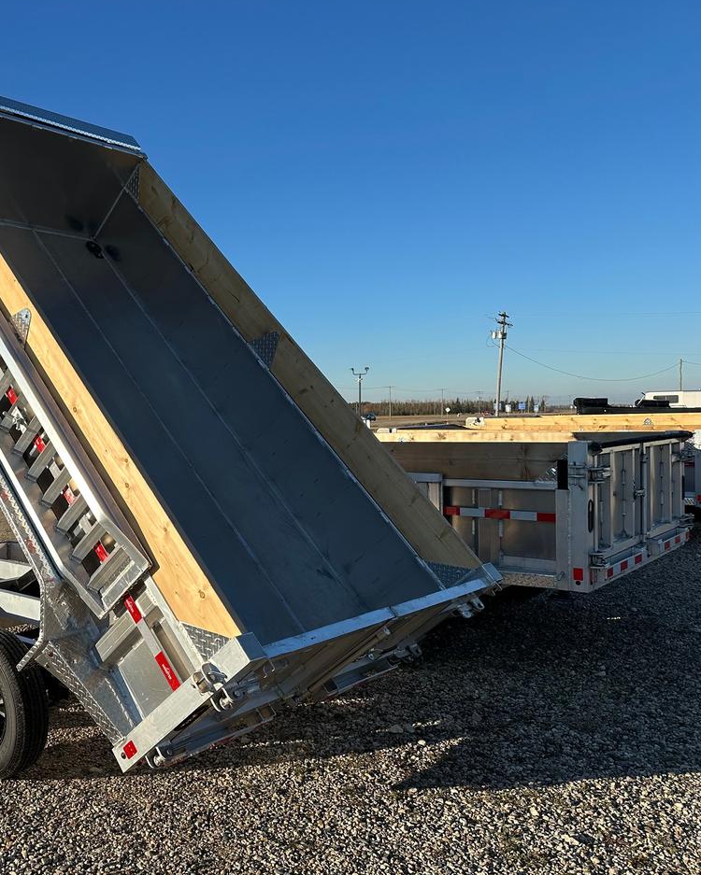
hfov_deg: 42.9
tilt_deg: -1.8
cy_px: 438
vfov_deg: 55.7
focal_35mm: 32
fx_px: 830
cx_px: 105
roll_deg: +1.5
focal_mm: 6.86
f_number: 1.78
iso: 80
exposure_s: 1/3861
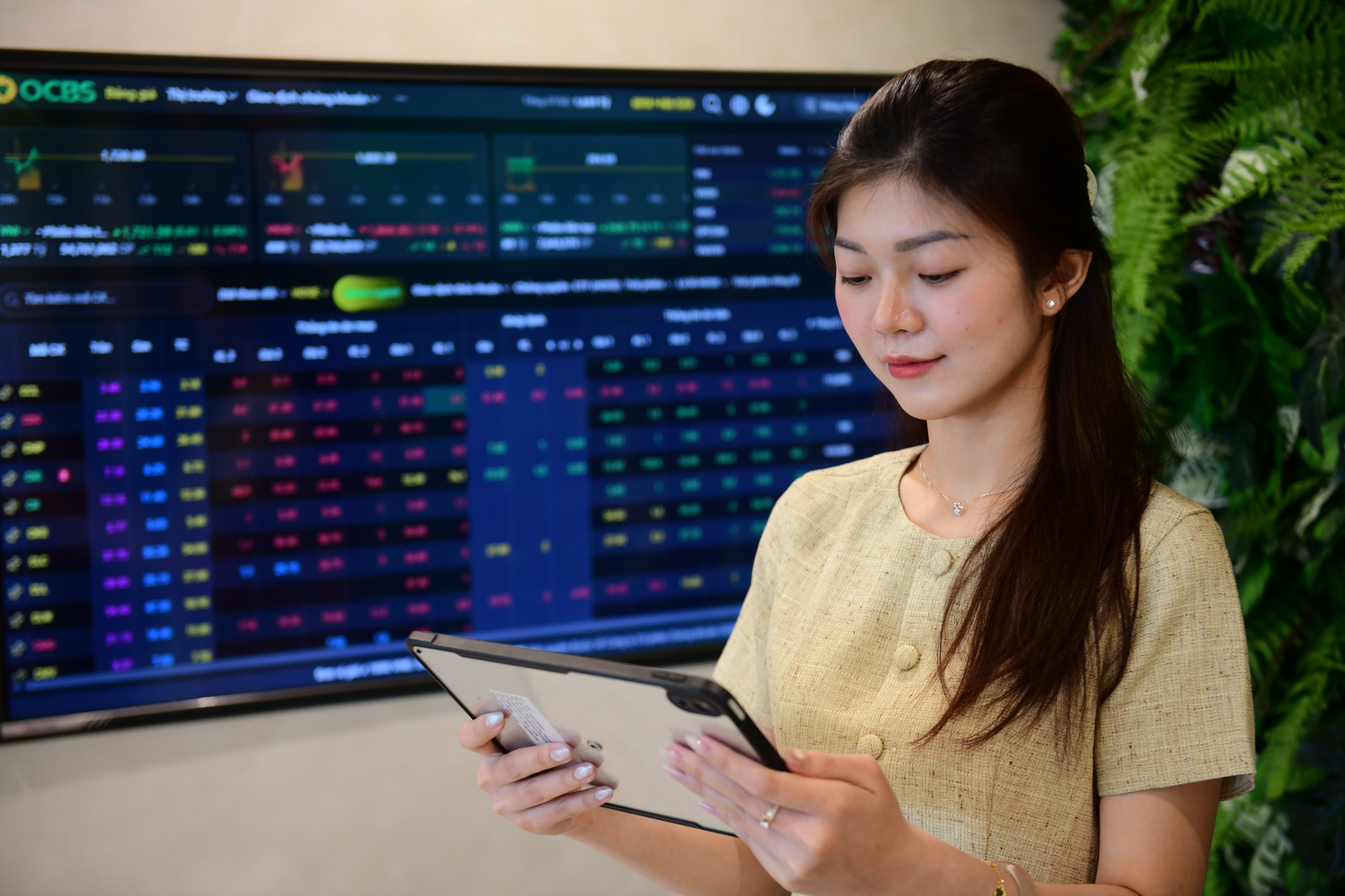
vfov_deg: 24.2
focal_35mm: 56
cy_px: 448
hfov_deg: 35.6
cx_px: 672
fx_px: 2092
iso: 1250
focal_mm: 56
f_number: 3.2
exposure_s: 1/200
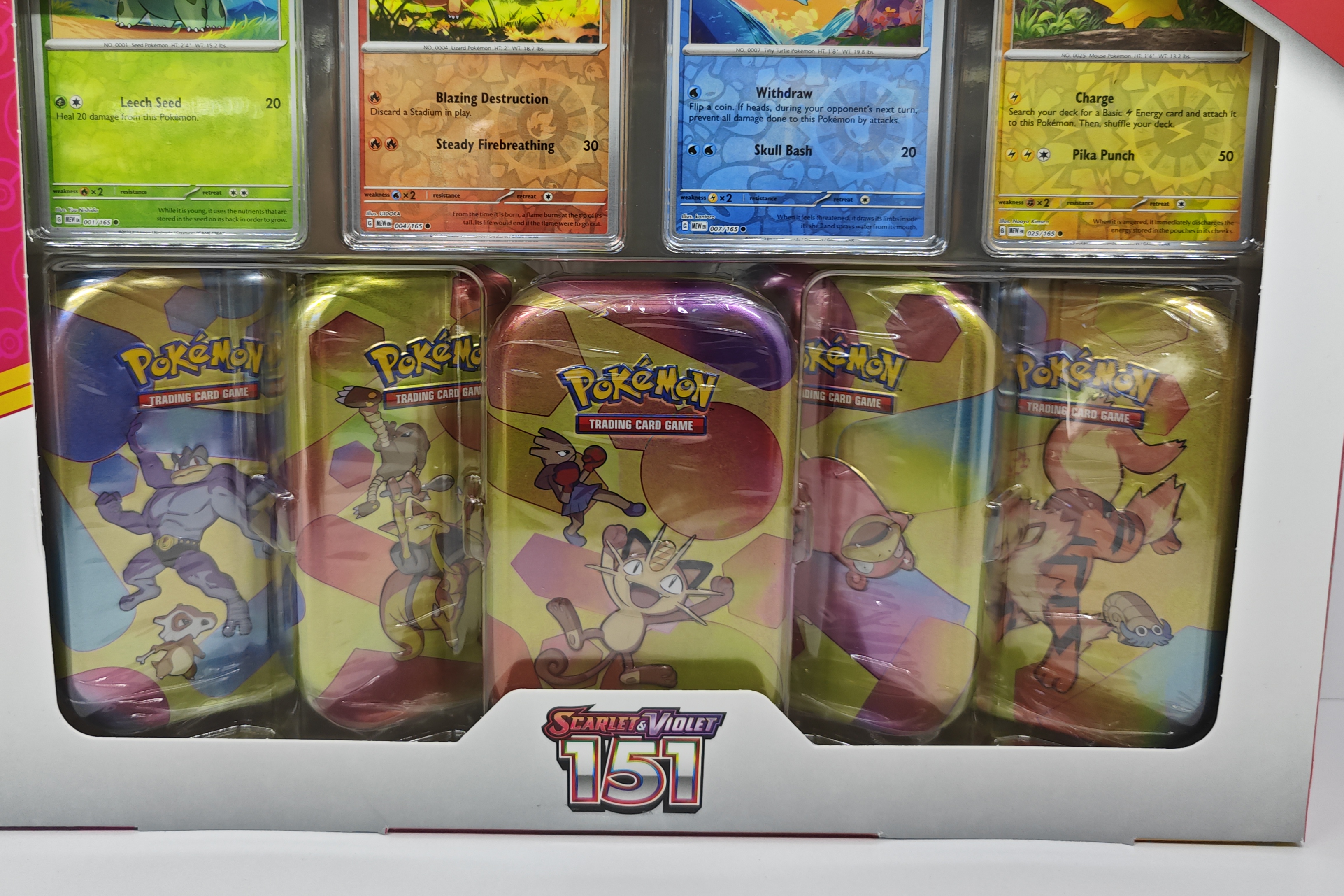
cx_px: 613
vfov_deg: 43.1
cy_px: 305
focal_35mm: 30
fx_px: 1120
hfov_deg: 61.8
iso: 64
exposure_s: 1/100
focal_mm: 7.79
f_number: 1.9
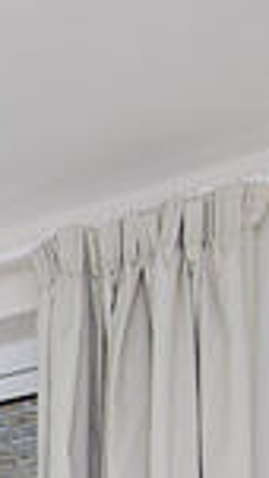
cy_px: 931
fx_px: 1445
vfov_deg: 15.4
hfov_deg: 7.8
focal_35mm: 114
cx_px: -747
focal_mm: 16
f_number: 8
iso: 200
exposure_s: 1/50
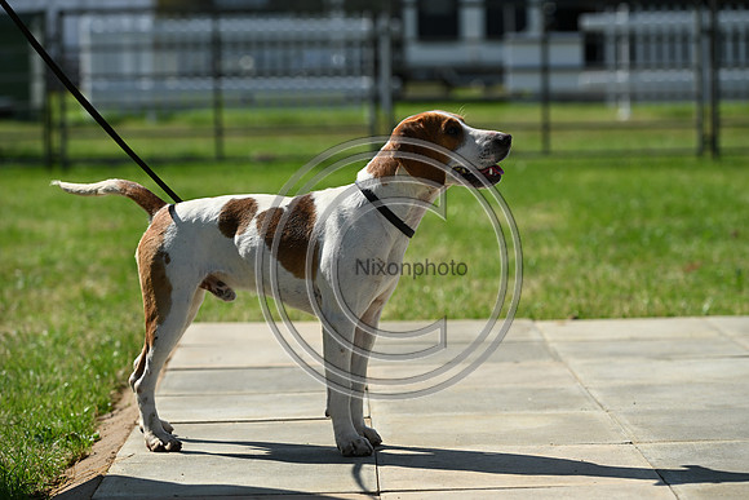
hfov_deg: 16.8
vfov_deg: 11.2
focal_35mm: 122
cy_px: 250
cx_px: 374
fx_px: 2539
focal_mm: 122
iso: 125
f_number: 4.5
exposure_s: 1/1250
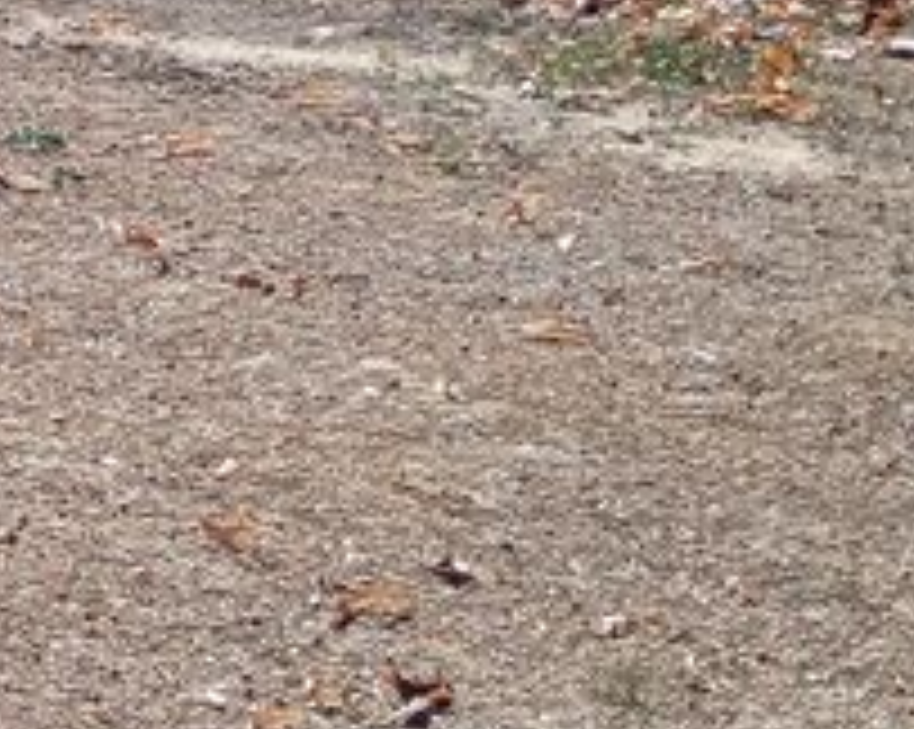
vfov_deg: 10.8
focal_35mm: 135
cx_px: -1117
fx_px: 3648
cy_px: -479
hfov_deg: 12.1
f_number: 1.8
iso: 111
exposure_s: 1/891
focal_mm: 4.27
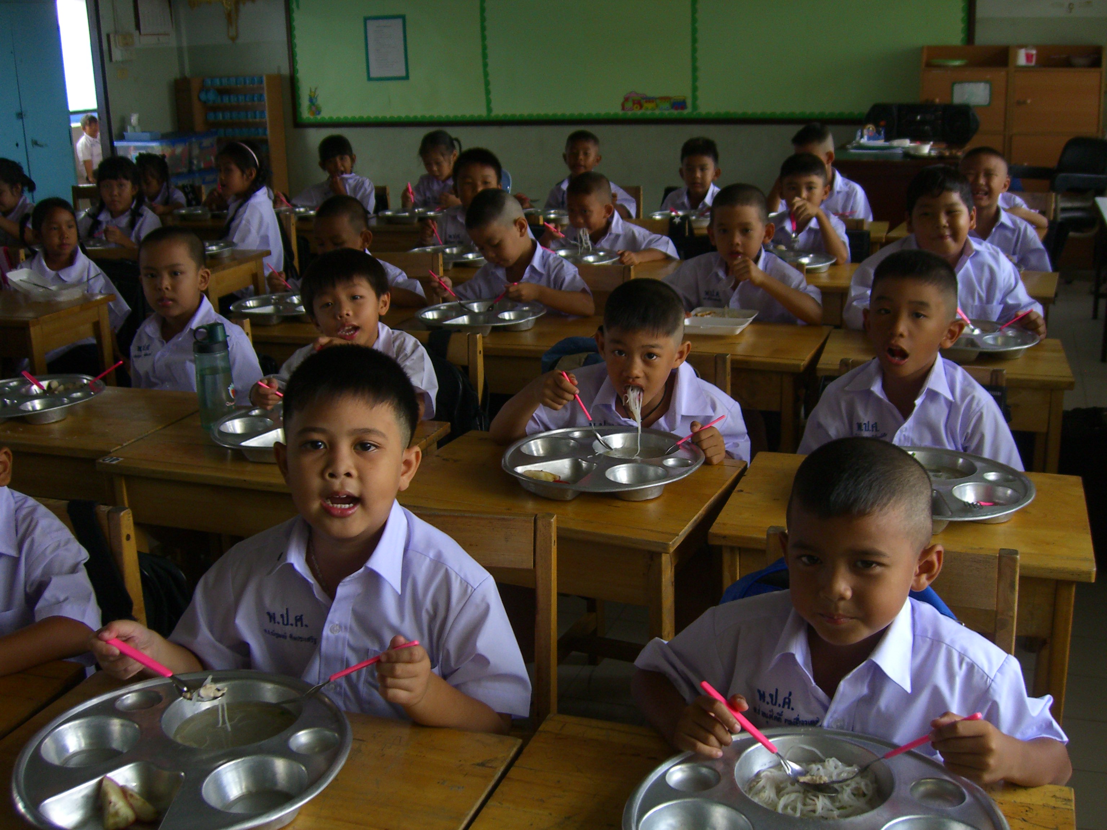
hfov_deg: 49.0
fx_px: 1215
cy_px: 415
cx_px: 554
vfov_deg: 37.7
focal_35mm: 38
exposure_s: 1/100
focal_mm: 7.9
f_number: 2.8
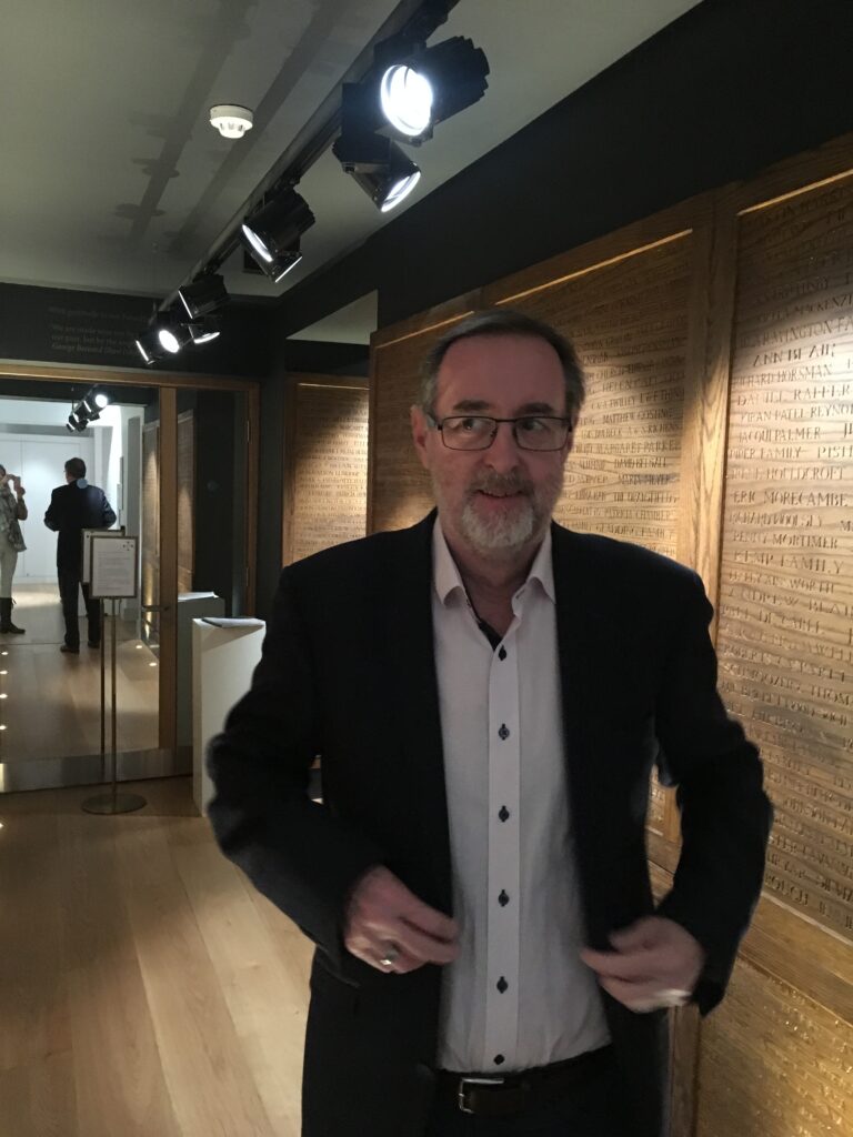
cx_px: 426
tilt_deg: -4.7
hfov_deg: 48.2
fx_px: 953
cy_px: 568
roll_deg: -1.4
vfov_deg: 61.7
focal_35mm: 29
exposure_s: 1/17
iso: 500
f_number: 2.2
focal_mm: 4.15
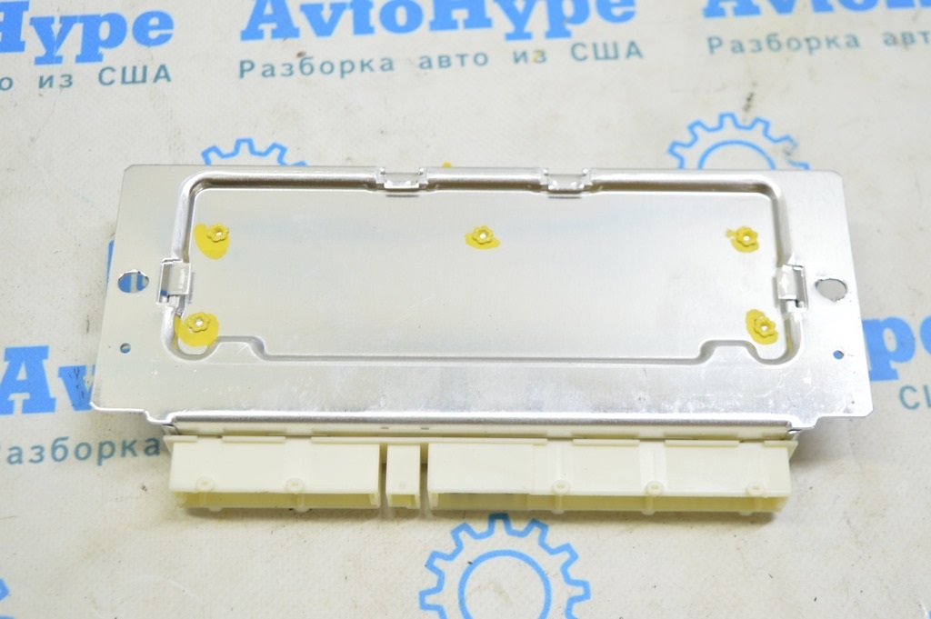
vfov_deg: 25.0
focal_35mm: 54
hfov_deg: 36.9
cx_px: 466
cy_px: 310
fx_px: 1395
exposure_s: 1/20
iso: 400
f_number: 5.6
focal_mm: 36
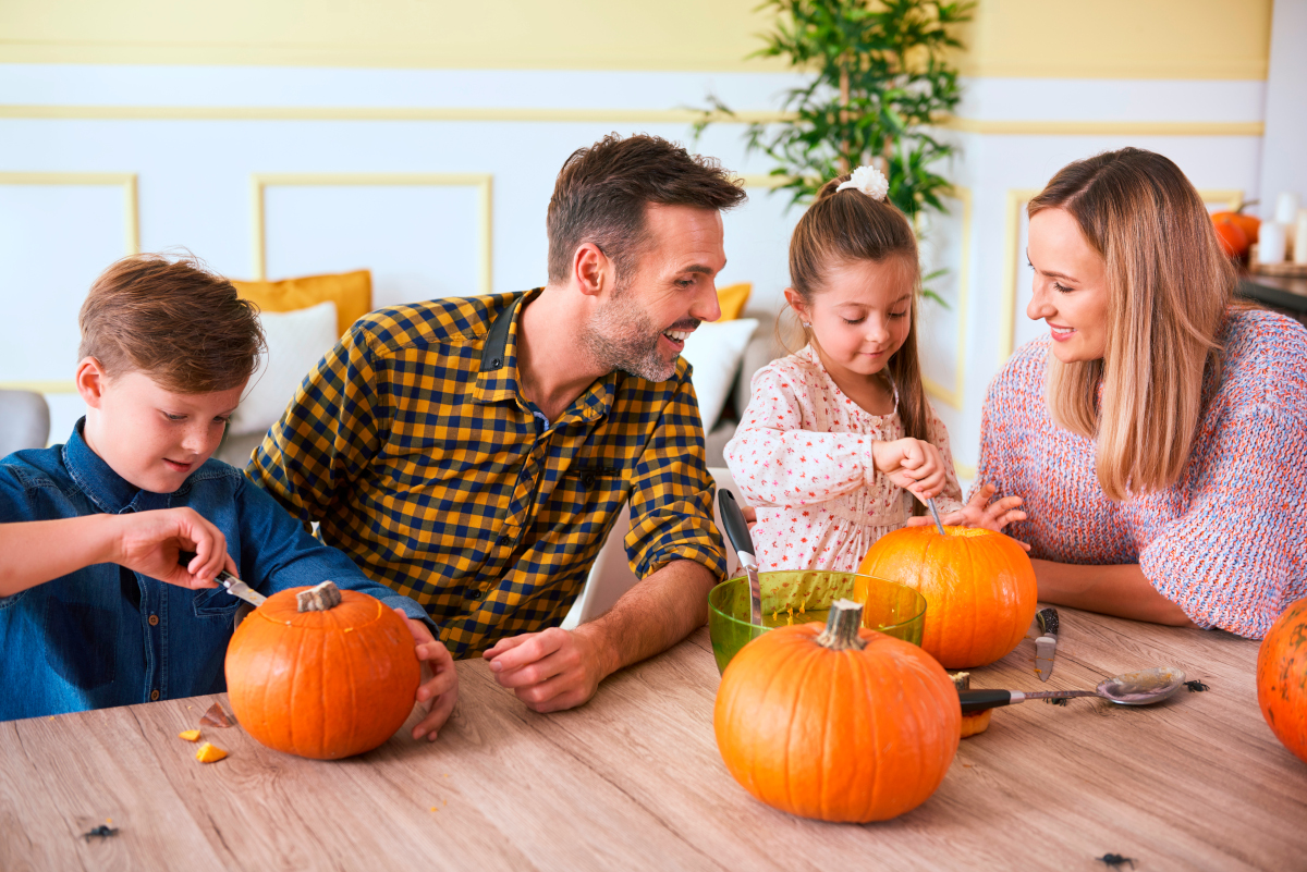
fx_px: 1816
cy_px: 436
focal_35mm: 50
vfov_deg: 27.0
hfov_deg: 39.6
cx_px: 654
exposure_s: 1/125
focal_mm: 50
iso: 100
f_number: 3.2
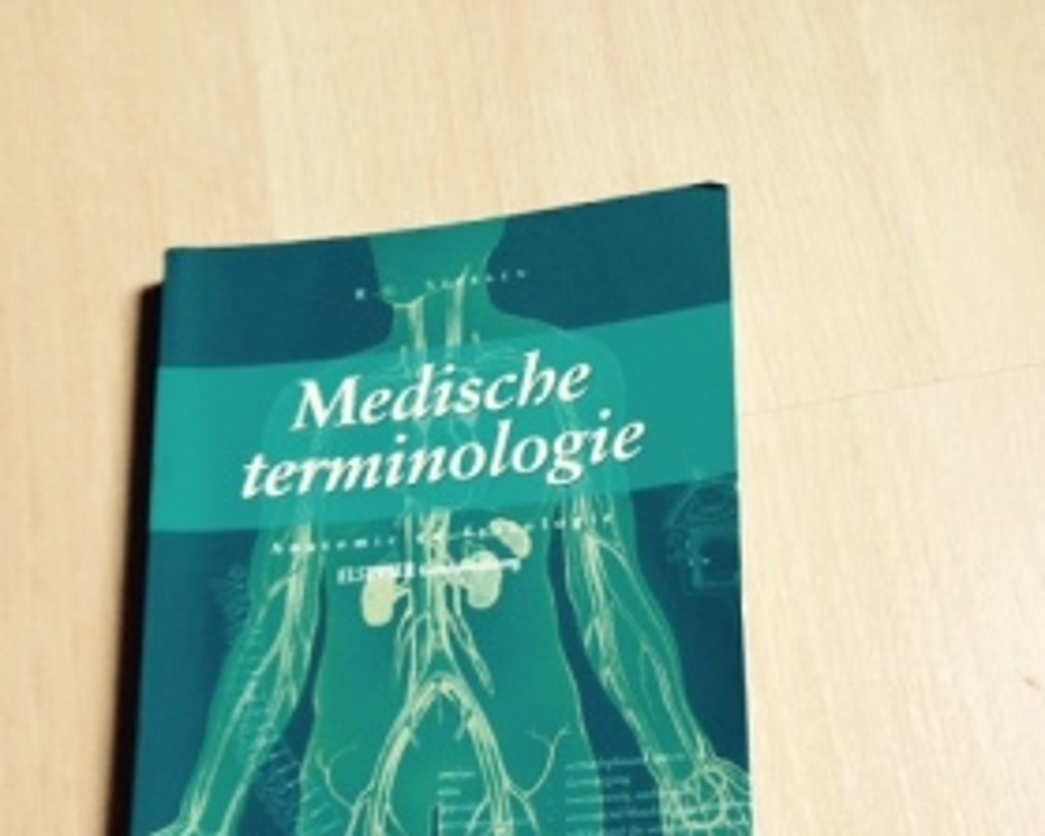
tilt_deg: -75.0
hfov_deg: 38.1
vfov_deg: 29.6
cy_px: 746
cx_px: 517
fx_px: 1515
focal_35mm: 49
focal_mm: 4.28
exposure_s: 1/20
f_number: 2.4
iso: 160
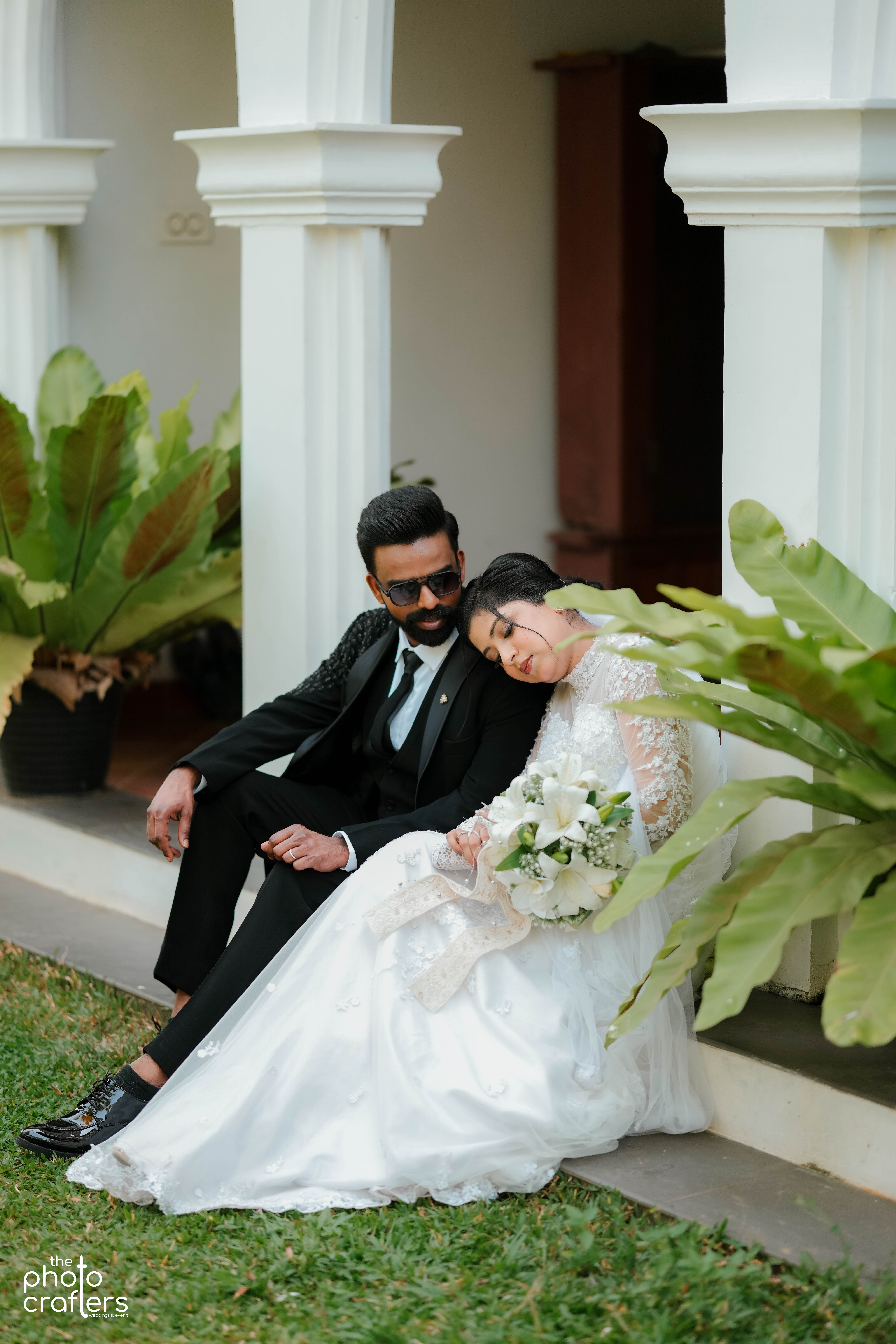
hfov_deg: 16.1
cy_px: 672
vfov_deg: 23.9
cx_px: 448
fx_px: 3173
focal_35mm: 85
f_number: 1.4
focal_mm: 85
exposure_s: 1/1600
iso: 500
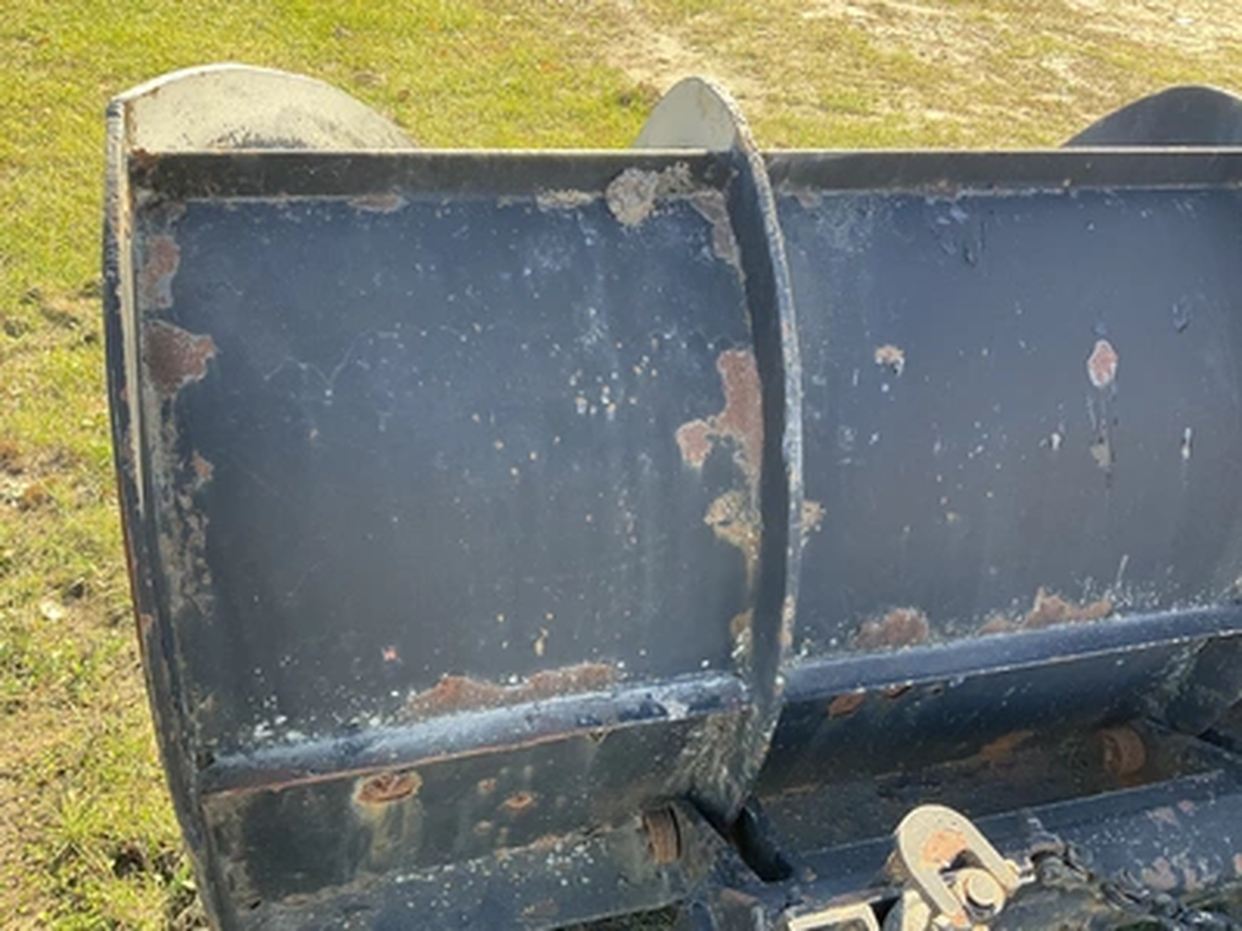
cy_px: 466
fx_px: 1041
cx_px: 621
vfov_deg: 48.2
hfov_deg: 61.7
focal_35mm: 29
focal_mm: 3
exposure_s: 1/163
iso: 32
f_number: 1.8
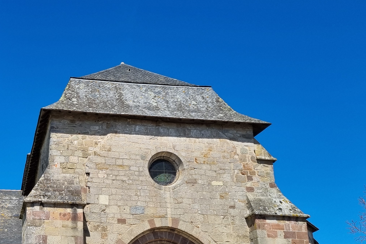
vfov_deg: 24.6
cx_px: 60
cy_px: 202
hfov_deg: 35.4
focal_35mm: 54
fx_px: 549
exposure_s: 1/3536
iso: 50
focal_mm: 5.4
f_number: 1.8
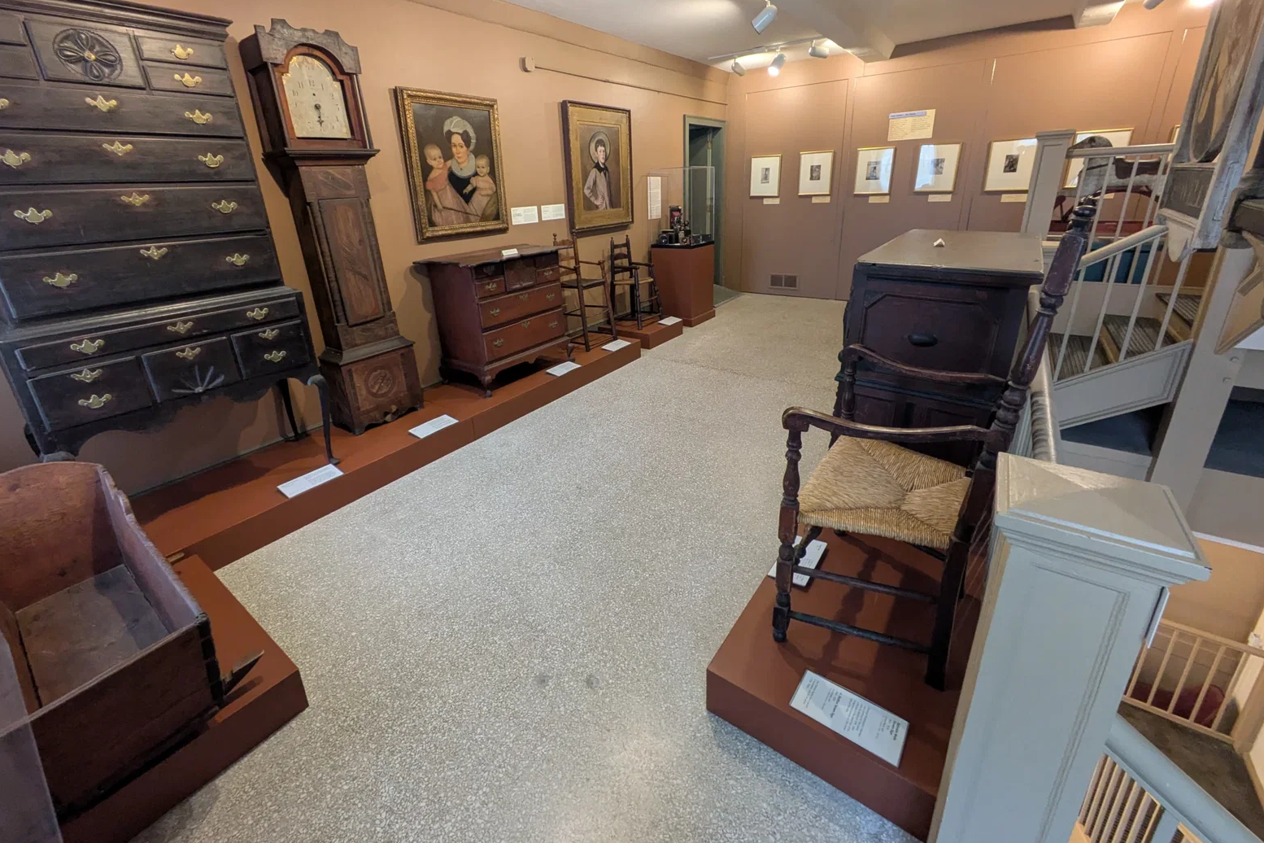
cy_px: 357
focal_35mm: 15
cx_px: 614
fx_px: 527
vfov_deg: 76.8
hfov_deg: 100.4
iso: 327
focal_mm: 1.83
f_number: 2.2
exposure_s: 1/24
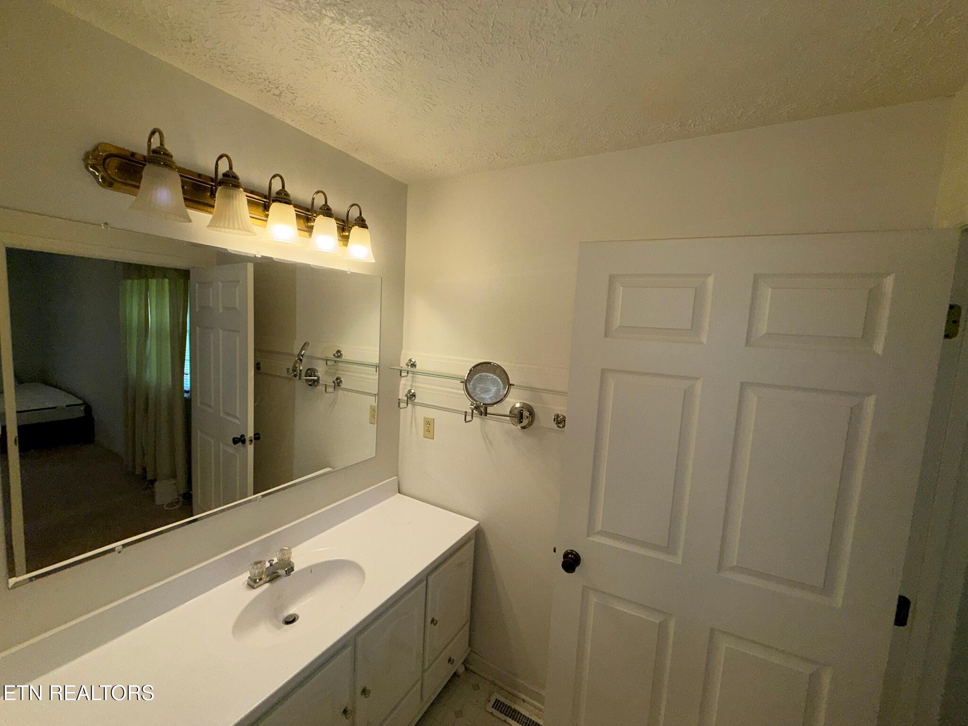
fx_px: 391
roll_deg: -3.9
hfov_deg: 102.1
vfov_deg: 85.7
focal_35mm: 14
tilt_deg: -5.5
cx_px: 484
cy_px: 363
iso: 32
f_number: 2.2
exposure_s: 1/122
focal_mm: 2.22
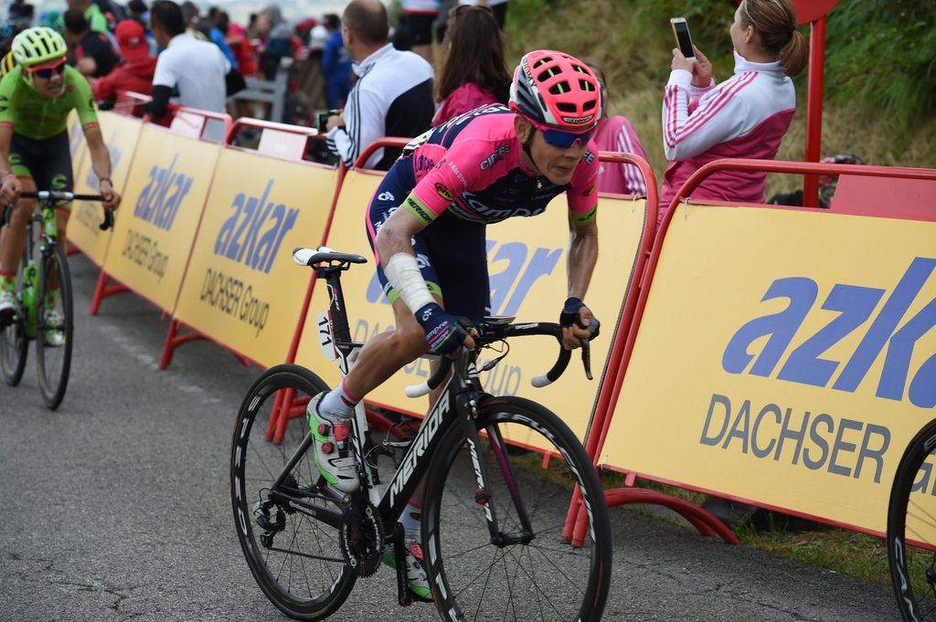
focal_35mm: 125
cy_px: 311
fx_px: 3247
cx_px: 468
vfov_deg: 10.9
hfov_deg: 16.4
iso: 1000
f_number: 5.6
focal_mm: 125
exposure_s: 1/800
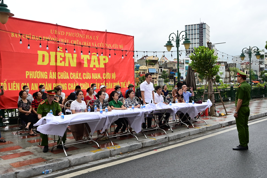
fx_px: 267
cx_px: 134
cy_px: 89
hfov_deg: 53.1
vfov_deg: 36.9
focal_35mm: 36
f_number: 5.6
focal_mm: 24
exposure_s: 1/160
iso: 400
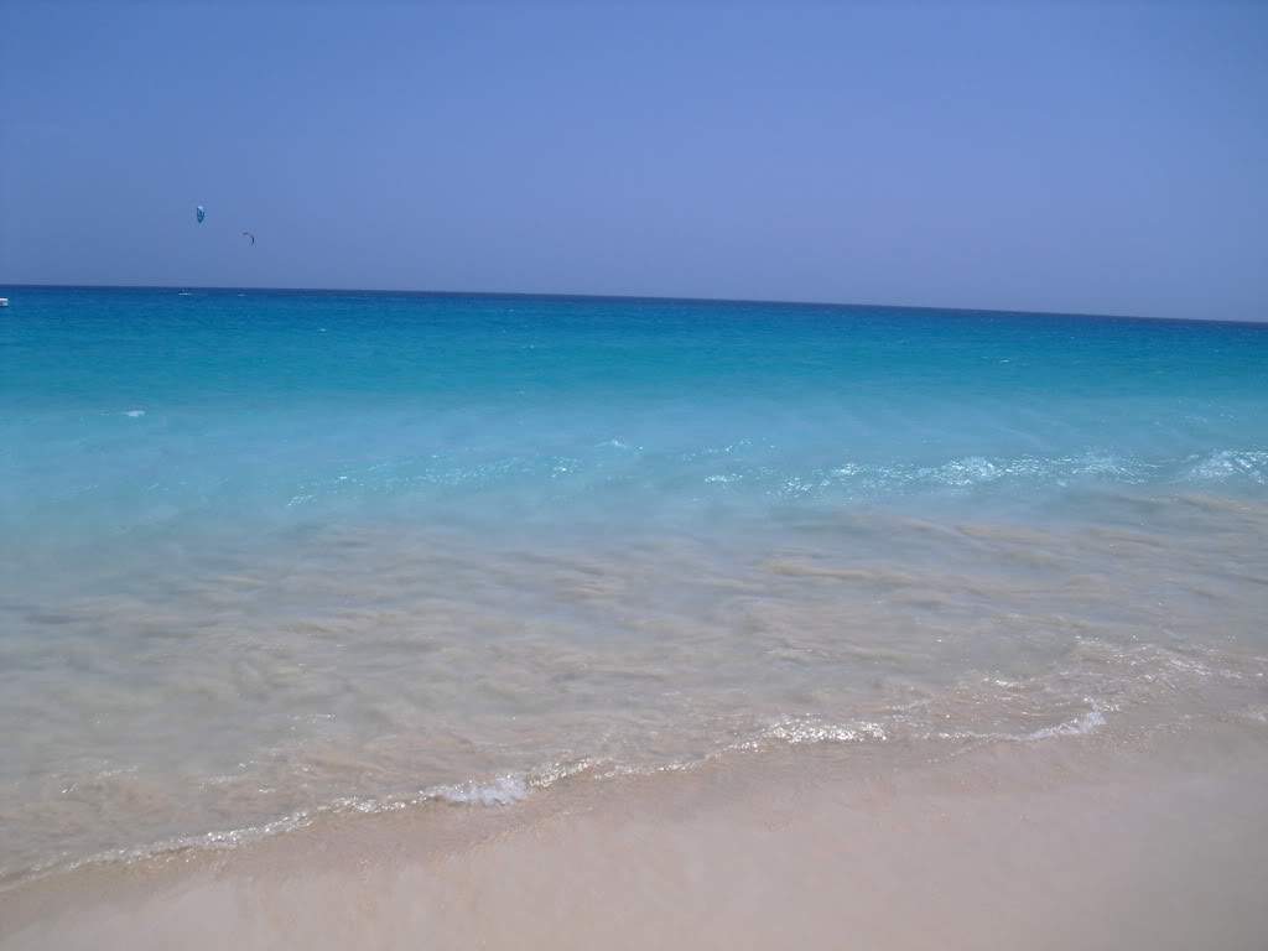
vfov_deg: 39.7
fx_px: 1319
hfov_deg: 51.4
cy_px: 476
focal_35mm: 36
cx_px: 634
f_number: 7.8
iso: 64
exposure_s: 1/320
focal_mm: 6.3
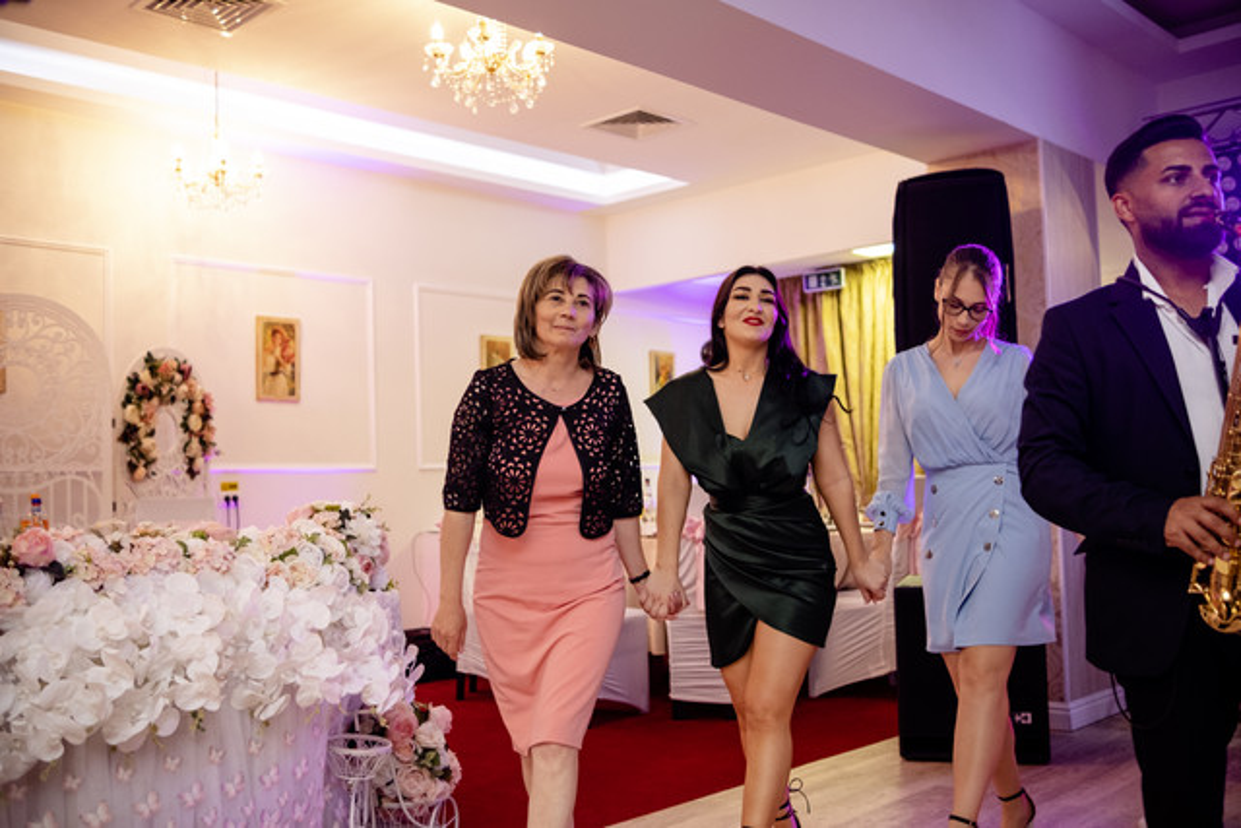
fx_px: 1207
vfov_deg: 37.9
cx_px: 620
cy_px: 414
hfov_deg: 54.4
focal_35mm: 35
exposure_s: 1/160
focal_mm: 23
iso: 800
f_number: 2
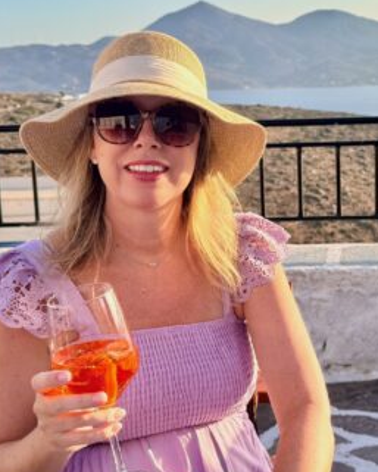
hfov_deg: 26.9
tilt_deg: -9.8
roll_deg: +1.6
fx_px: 783
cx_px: 269
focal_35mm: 56
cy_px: 204
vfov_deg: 33.5
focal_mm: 6.76
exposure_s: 1/2331
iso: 80
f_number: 1.78
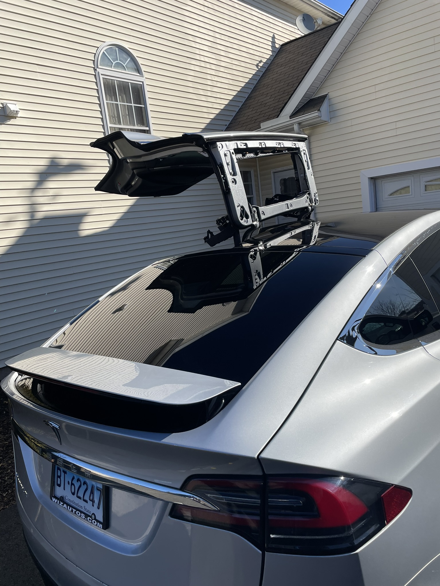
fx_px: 441
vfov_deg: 67.3
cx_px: 220
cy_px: 293
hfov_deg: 53.1
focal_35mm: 26
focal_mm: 4.2
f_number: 1.6
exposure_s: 1/4464
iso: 32
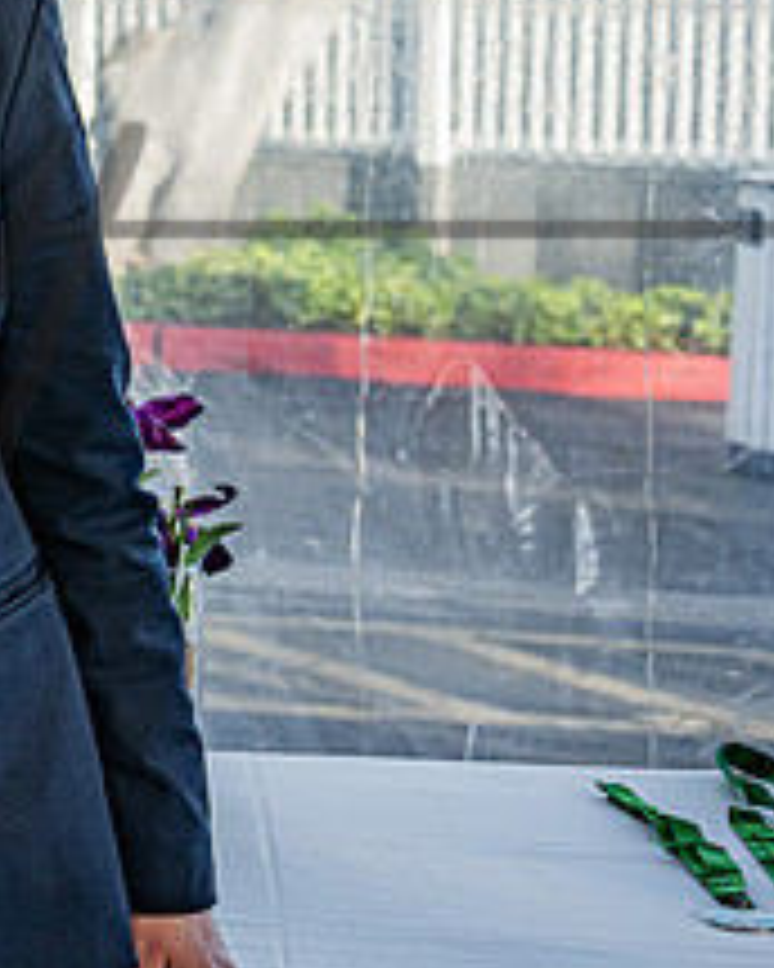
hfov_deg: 10.7
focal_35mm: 130
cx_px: -830
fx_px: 3722
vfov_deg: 14.7
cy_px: 115
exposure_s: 1/250
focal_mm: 41
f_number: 5
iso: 200
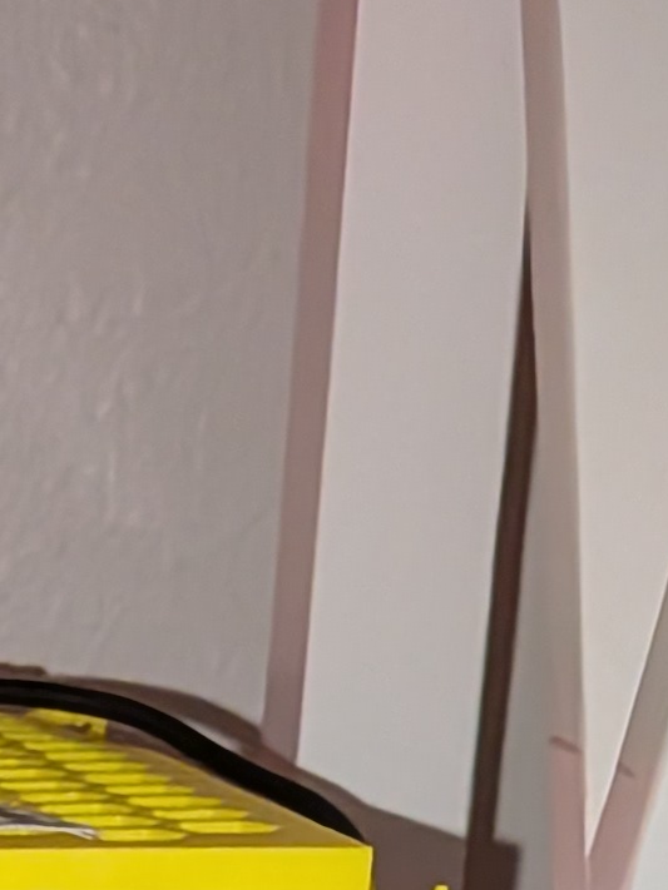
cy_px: 1834
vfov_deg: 12.6
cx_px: -566
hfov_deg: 10.3
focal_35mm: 135
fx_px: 3475
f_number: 1.7
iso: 1424
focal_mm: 4.53
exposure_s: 1/30.3
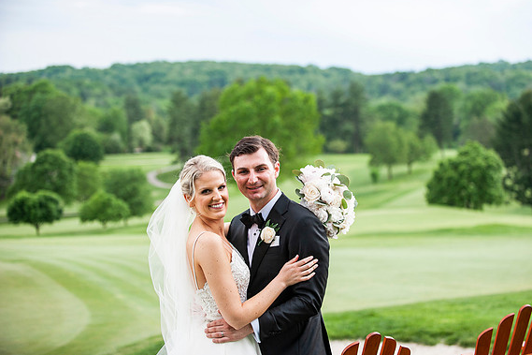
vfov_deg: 18.4
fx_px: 1093
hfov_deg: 27.3
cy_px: 174
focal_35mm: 74
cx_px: 277
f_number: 2.8
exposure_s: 1/800
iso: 640
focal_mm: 70
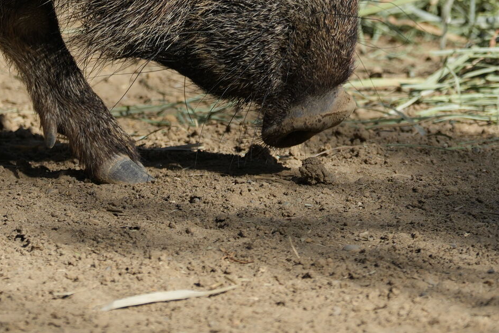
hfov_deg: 1.7
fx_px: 16915
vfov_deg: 1.1
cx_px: -62
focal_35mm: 1220
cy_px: -166
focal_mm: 265
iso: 100
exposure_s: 1/500
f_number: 5
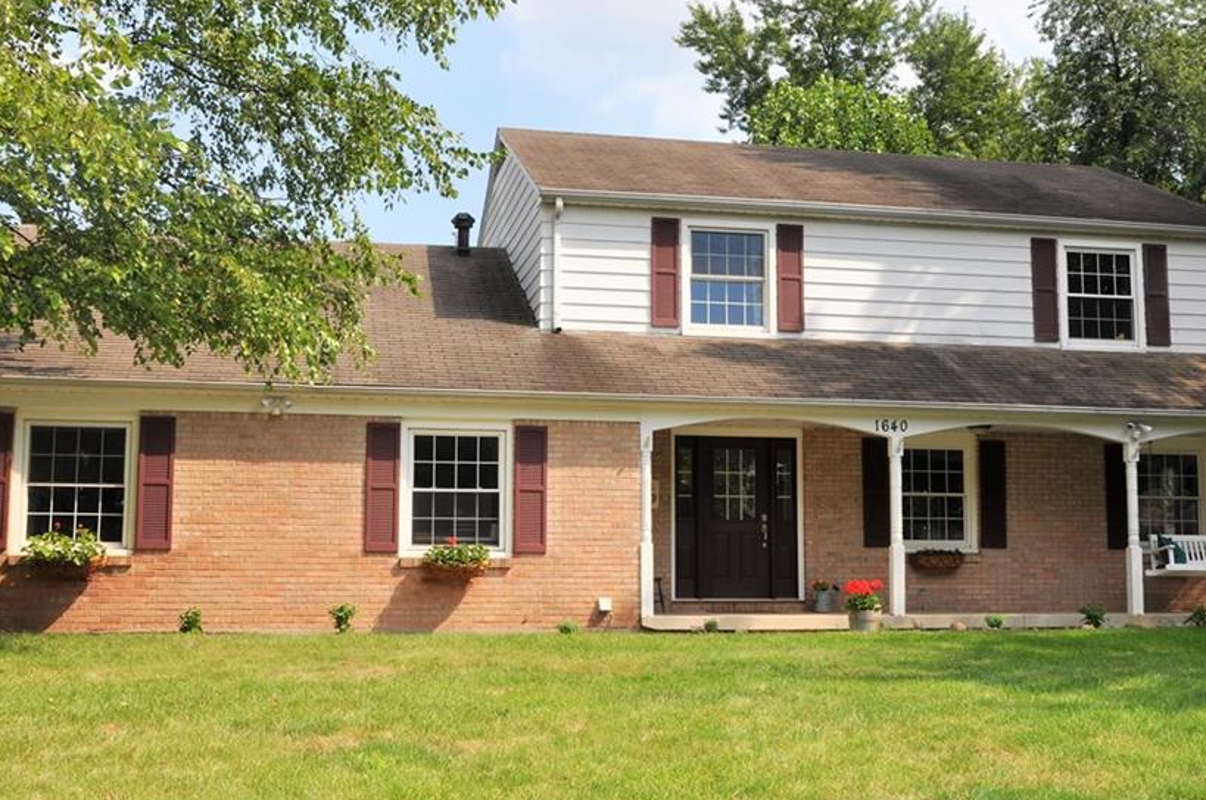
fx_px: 1505
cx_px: 638
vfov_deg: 29.8
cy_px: 396
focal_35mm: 45
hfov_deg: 43.7
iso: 200
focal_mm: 24
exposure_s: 1/160
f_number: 13
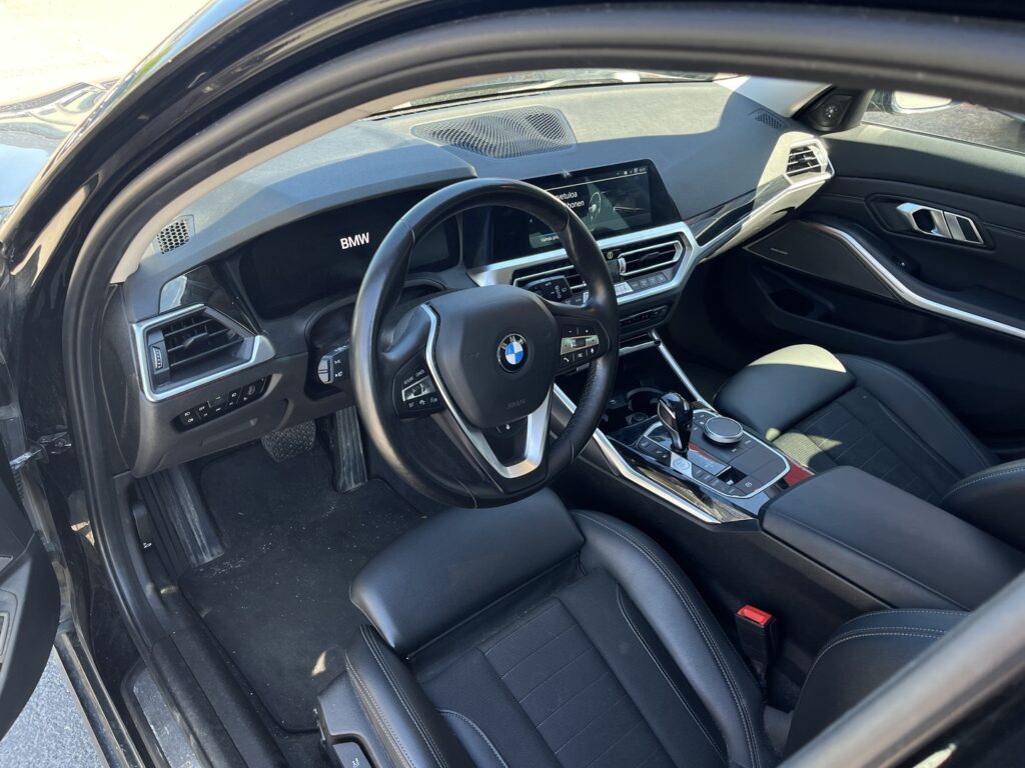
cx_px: 512
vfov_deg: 53.1
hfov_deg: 67.3
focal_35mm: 26
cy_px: 384
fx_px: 770
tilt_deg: -31.6
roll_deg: -3.5
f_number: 1.6
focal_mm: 5.1
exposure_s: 1/130
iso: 64
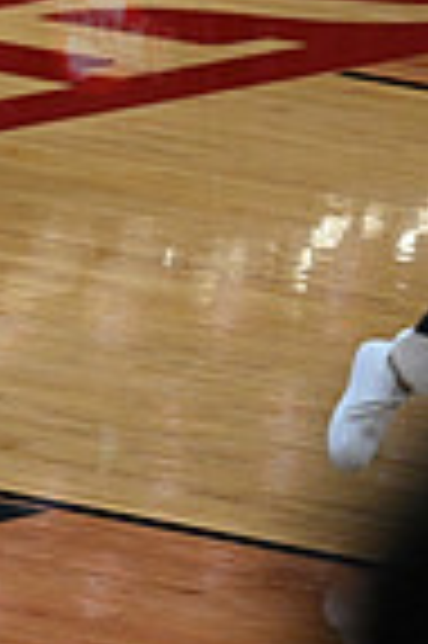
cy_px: -146
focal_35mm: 711
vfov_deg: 2.9
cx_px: -874
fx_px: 12709
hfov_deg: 1.9
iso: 4000
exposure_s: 1/320
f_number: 4
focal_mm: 175
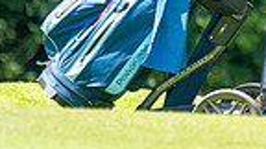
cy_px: -169
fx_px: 13401
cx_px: 528
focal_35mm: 1900
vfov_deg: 0.6
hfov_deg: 1.1
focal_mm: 300
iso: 320
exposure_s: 1/640
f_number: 5
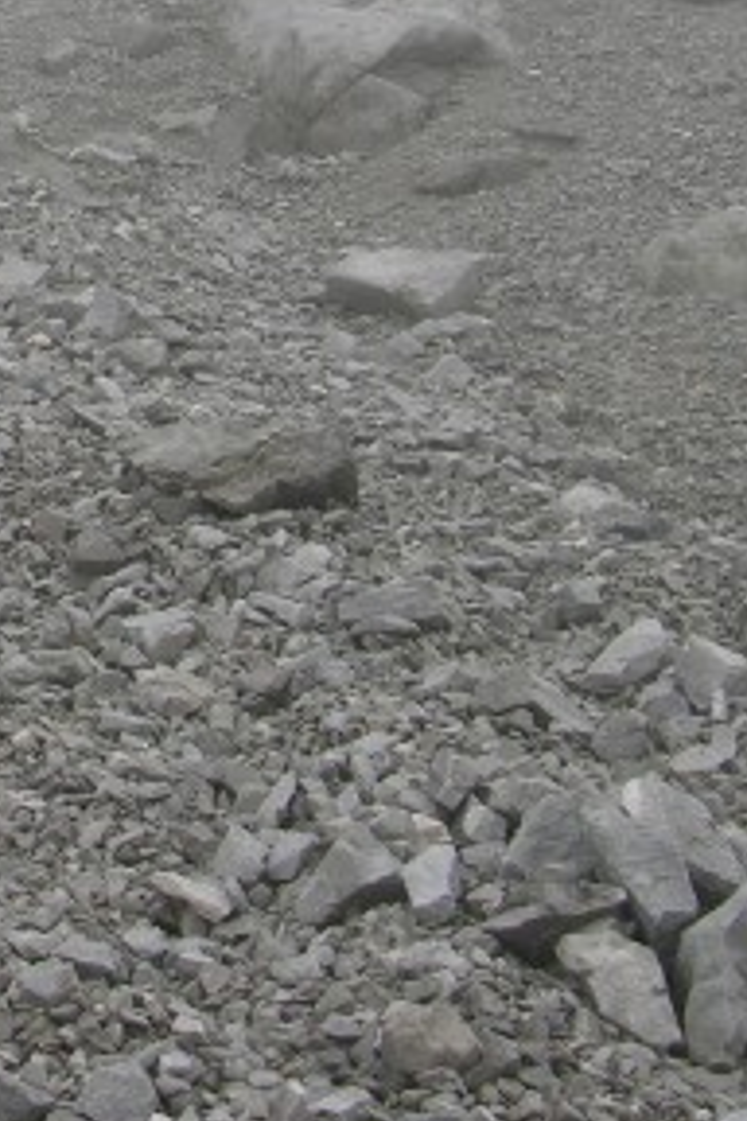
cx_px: -303
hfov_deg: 12.2
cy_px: 23
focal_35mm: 108
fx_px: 3361
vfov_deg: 18.5
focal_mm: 10
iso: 50
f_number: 5.7
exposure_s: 1/168
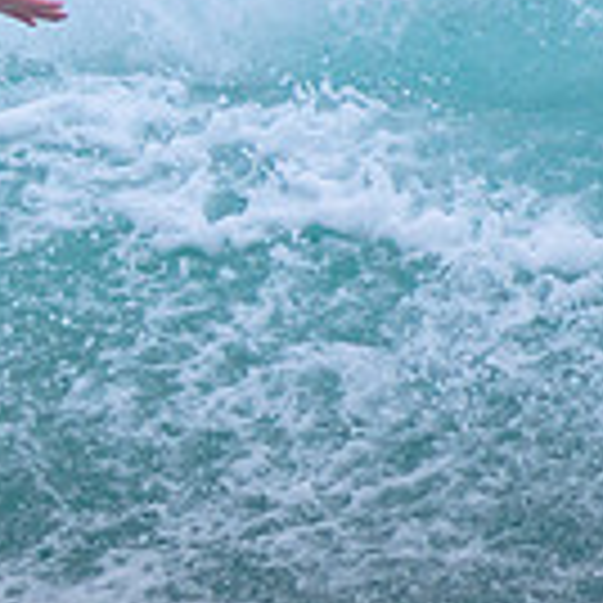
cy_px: 132
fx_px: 39791
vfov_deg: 0.9
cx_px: -621
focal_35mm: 2019
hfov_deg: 0.9
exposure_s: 1/2000
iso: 640
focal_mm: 400
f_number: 5.6
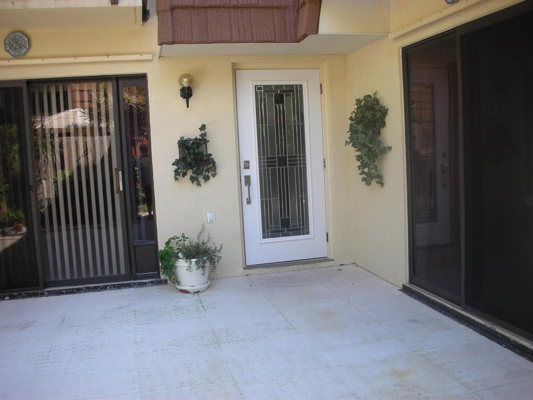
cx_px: 266
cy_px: 200
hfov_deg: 52.6
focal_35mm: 35
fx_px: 539
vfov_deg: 40.7
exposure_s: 1/59.7
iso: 50
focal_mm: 5.8
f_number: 3
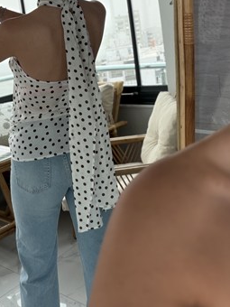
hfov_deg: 30.9
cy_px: 87
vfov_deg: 39.6
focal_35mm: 47
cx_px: 106
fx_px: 416
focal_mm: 2.71
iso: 25
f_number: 1.9
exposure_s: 1/336
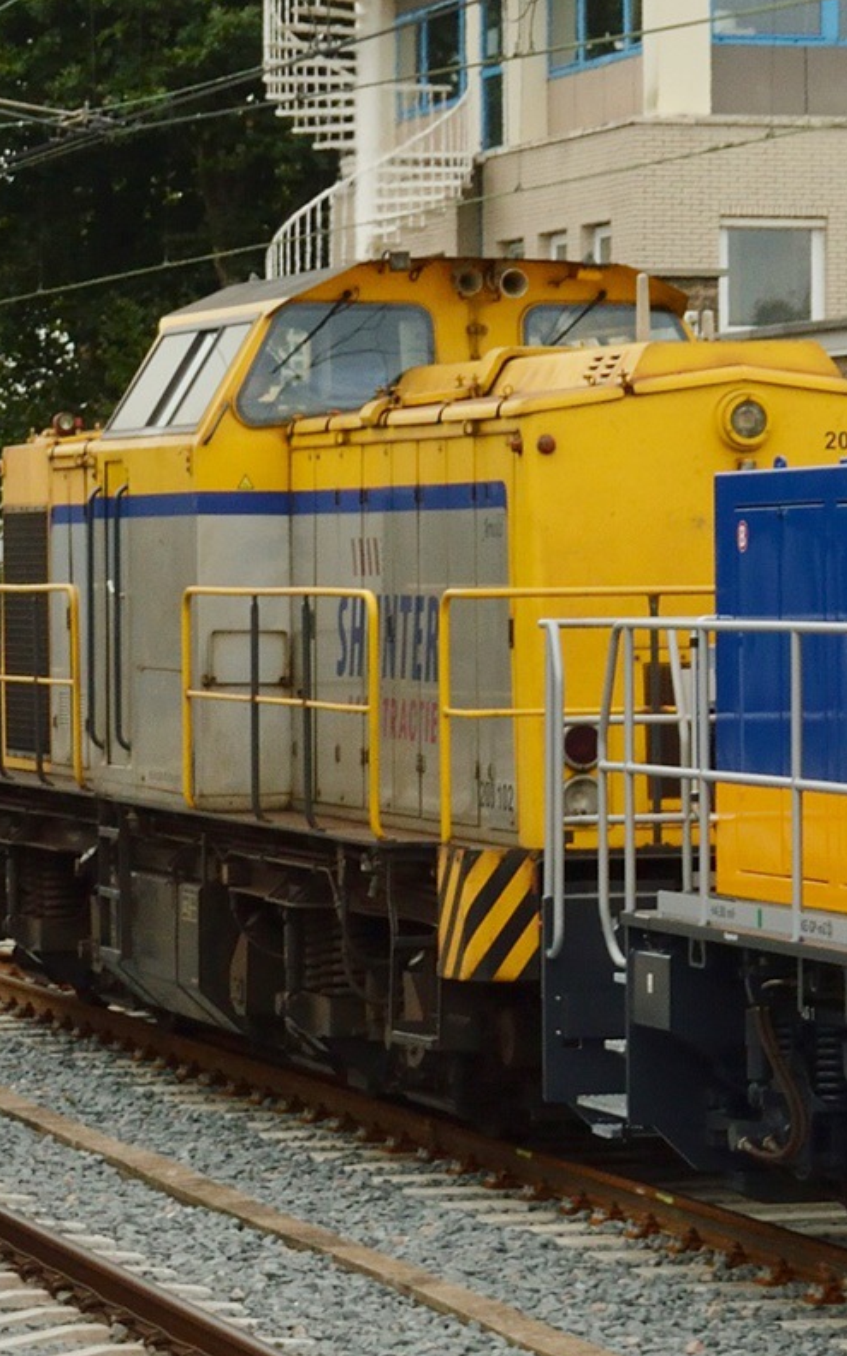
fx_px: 3287
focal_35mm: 89
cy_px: 644
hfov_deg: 14.1
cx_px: 1076
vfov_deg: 23.3
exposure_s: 1/500
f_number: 8
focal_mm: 24
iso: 200
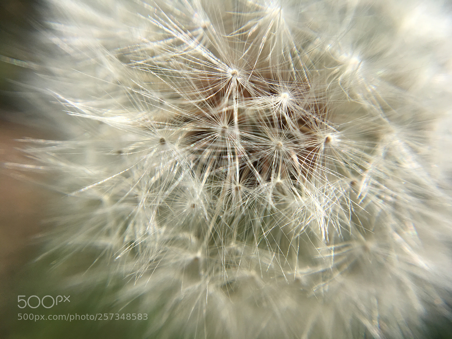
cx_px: 226
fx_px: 379
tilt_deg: -35.9
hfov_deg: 61.7
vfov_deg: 48.2
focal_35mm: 29
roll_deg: -24.1
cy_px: 170
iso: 25
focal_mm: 4.15
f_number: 2.2
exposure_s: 1/2137
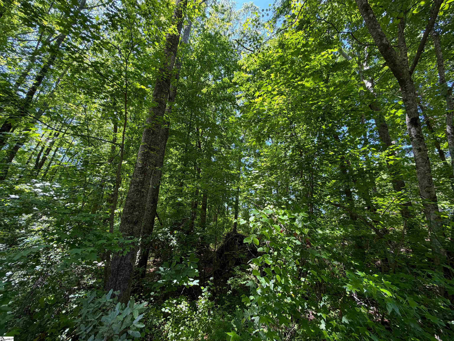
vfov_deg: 85.7
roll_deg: -3.1
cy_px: 170
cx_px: 227
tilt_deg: +22.9
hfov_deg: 102.1
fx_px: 184
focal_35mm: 14
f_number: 2.2
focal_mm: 2.22
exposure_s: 1/121
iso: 80
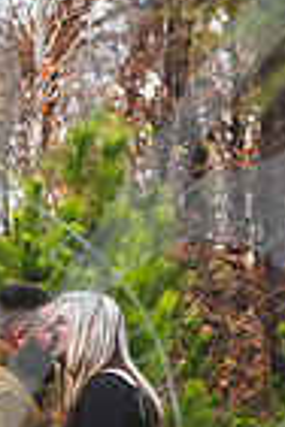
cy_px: 221
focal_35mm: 224
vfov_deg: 9.2
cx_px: 36
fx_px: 2660
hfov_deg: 6.1
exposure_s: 1/250
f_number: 2.8
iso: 500
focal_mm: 70
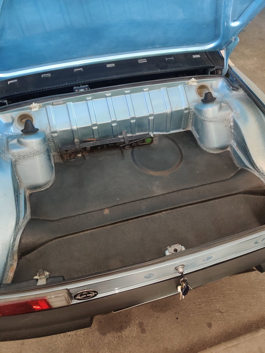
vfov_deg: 65.3
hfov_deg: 51.4
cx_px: 132
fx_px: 276
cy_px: 176
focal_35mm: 27
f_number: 1.65
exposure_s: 1/20
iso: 1000
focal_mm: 4.75
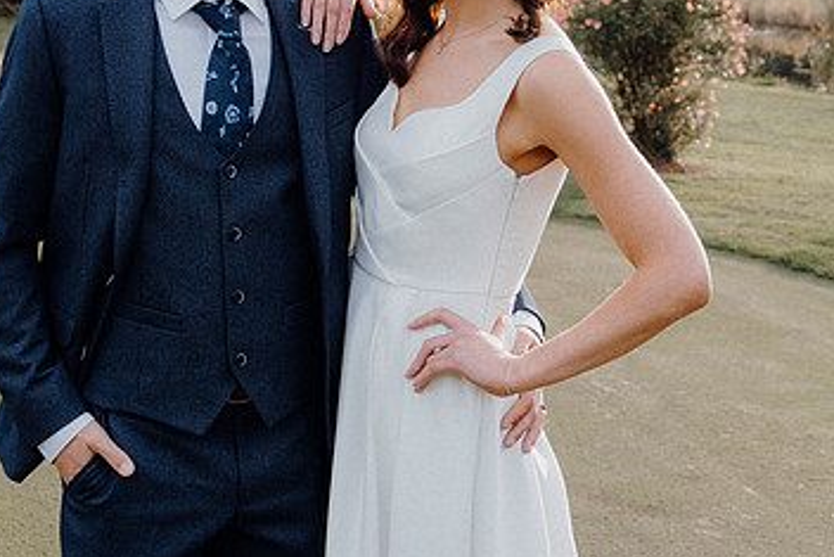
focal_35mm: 61
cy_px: 155
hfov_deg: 32.8
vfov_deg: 22.1
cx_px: 351
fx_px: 1414
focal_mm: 25
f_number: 3.5
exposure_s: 1/1000
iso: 640
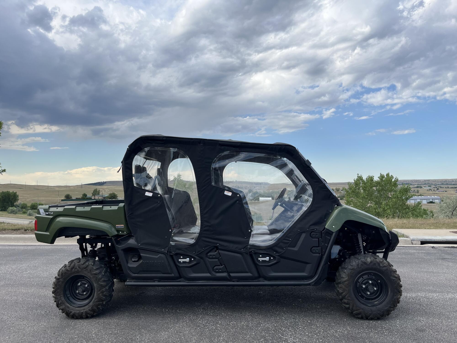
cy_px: 172
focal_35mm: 26
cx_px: 228
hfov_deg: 67.3
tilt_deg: +4.3
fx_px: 343
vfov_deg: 53.1
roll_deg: +1.6
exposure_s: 1/2309
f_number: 1.6
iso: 50
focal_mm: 5.1
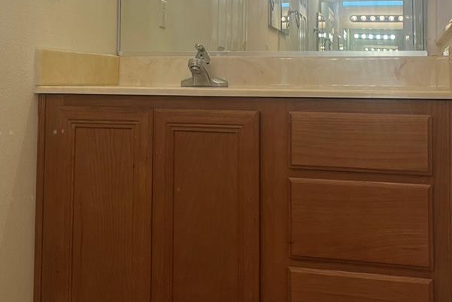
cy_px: 58
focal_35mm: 54
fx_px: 678
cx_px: 164
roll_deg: +0.3
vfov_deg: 24.6
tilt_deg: +1.0
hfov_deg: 36.6
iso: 50
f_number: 1.6
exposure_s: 1/120
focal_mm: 5.1
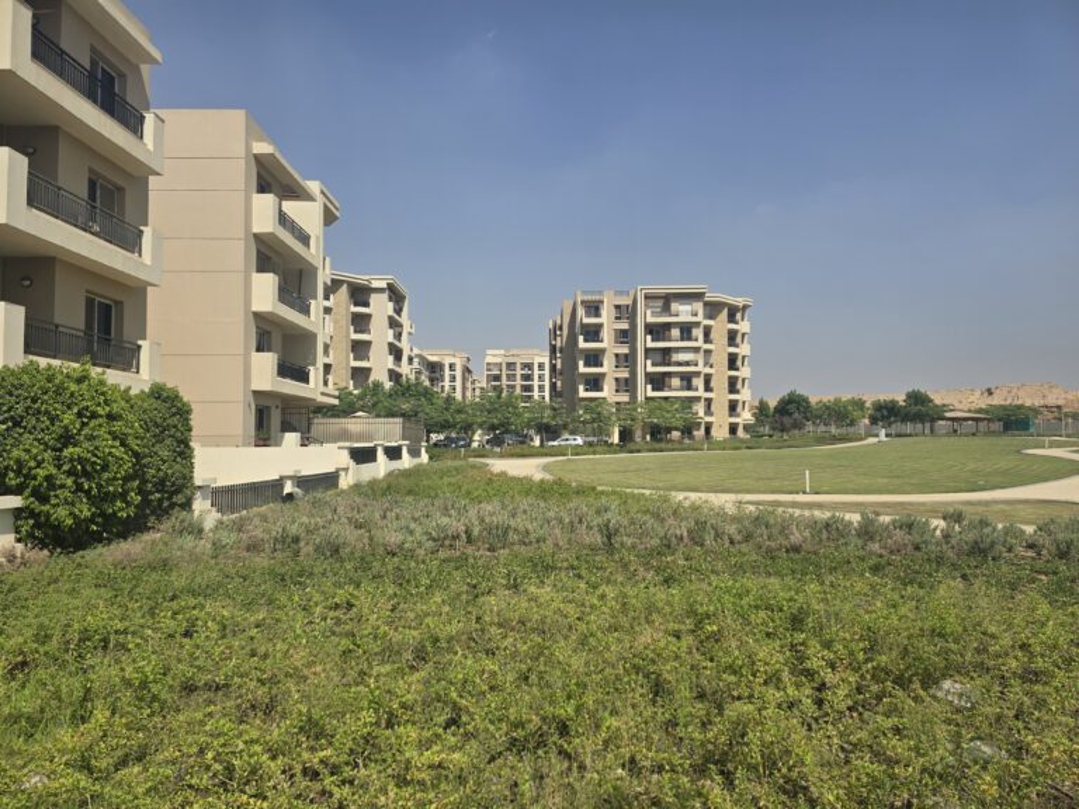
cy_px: 404
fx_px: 717
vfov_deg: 58.9
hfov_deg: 73.9
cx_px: 540
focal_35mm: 23
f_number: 1.7
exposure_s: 1/1336
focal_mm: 6.3
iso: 12
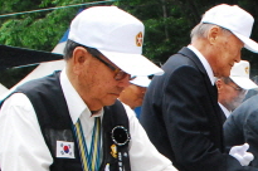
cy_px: 144
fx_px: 472
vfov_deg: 20.2
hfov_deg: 27.1
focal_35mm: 66
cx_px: 306
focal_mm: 18
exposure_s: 1/800
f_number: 8
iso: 1600
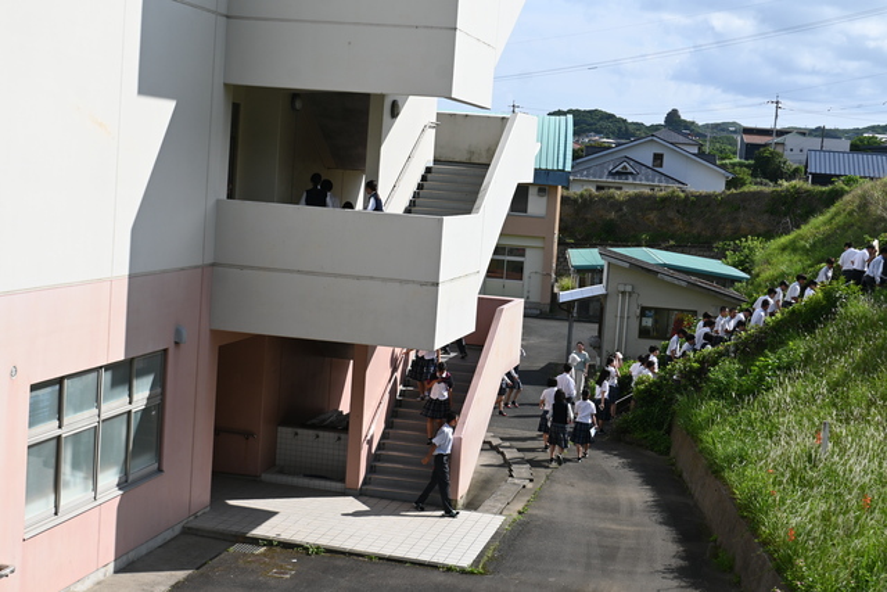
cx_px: 444
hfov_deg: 35.0
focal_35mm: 57
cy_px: 296
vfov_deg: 23.8
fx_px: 1405
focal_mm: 38
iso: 100
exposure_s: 1/400
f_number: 7.1
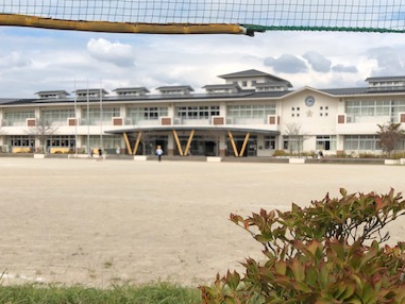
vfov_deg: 30.8
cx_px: 252
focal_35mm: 47
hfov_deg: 40.2
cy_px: 190
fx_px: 550
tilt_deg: -4.8
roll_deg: -0.4
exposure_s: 1/2433
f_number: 1.8
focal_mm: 3.99
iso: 25
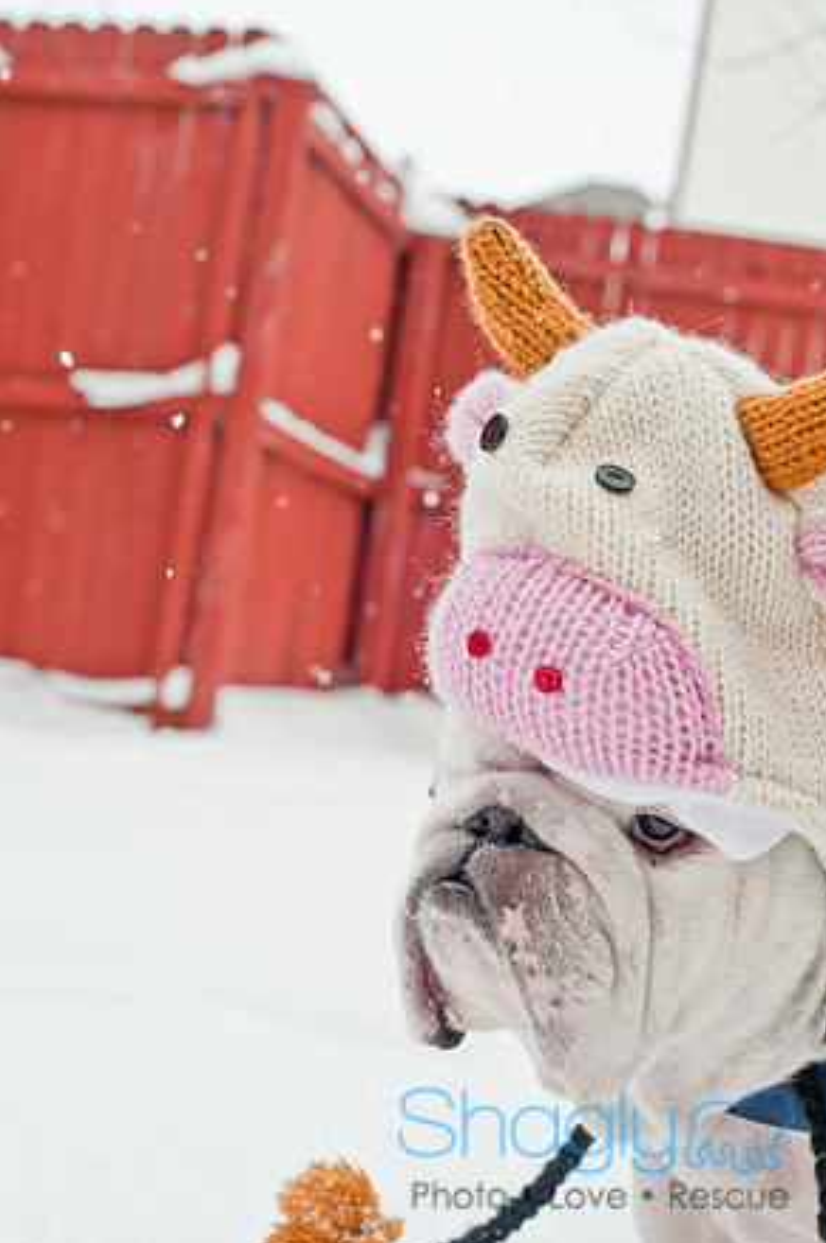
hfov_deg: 17.7
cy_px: 627
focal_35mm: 77
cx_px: 422
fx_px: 2656
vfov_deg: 26.3
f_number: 5.6
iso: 200
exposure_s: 1/400
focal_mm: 50
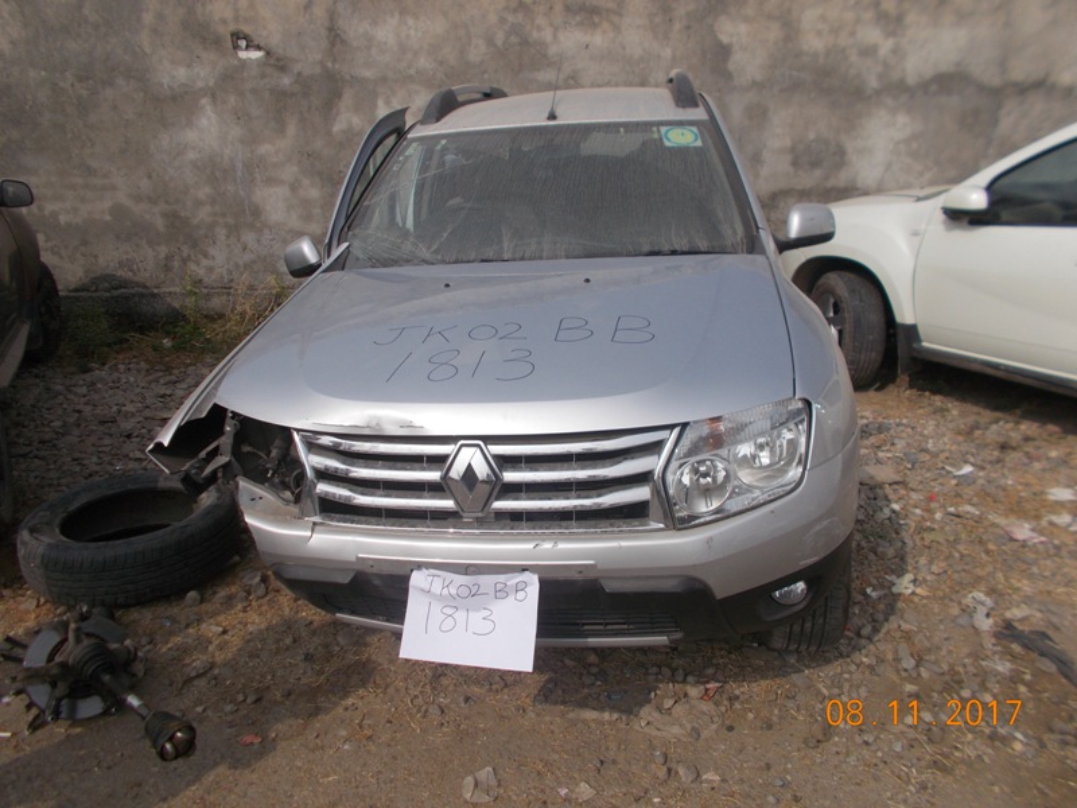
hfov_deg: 67.3
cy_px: 404
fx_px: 809
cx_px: 538
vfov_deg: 53.1
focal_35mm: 26
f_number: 8
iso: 80
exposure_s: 1/250
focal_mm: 4.6
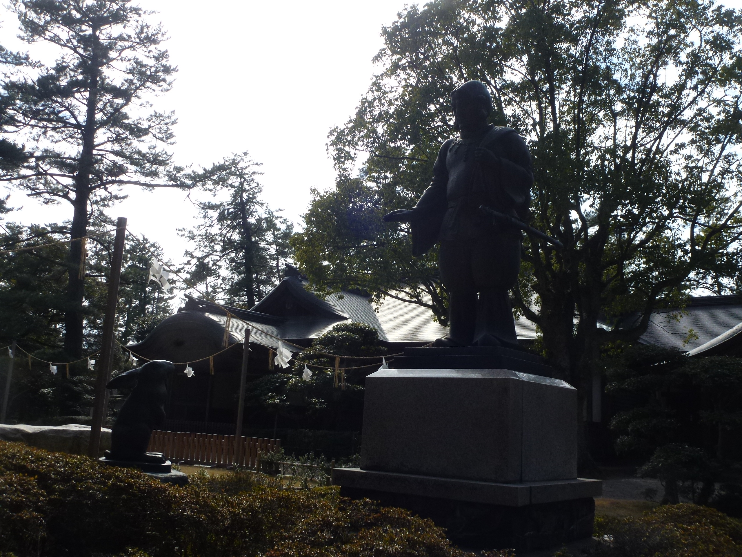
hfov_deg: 55.4
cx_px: 371
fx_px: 707
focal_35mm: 33
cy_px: 278
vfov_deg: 42.9
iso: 100
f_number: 4
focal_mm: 5.9
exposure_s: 1/800
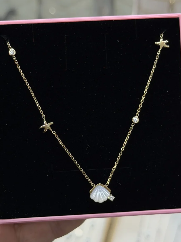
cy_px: 129
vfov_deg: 33.8
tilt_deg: -41.5
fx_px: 397
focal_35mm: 57
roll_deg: +2.1
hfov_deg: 25.7
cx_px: 89
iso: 64
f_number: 1.78
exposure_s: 1/328
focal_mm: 6.76
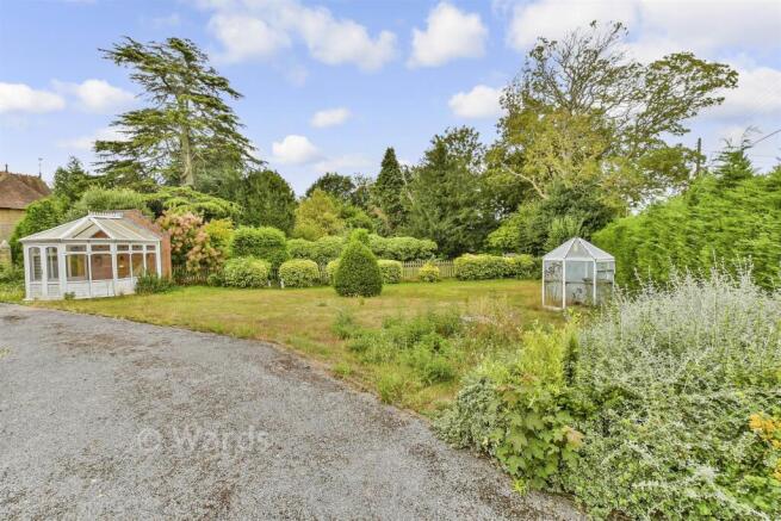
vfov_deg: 77.4
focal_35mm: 15
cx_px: 390
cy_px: 260
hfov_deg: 100.4
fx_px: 325
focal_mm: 10
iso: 500
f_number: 11
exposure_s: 1/500
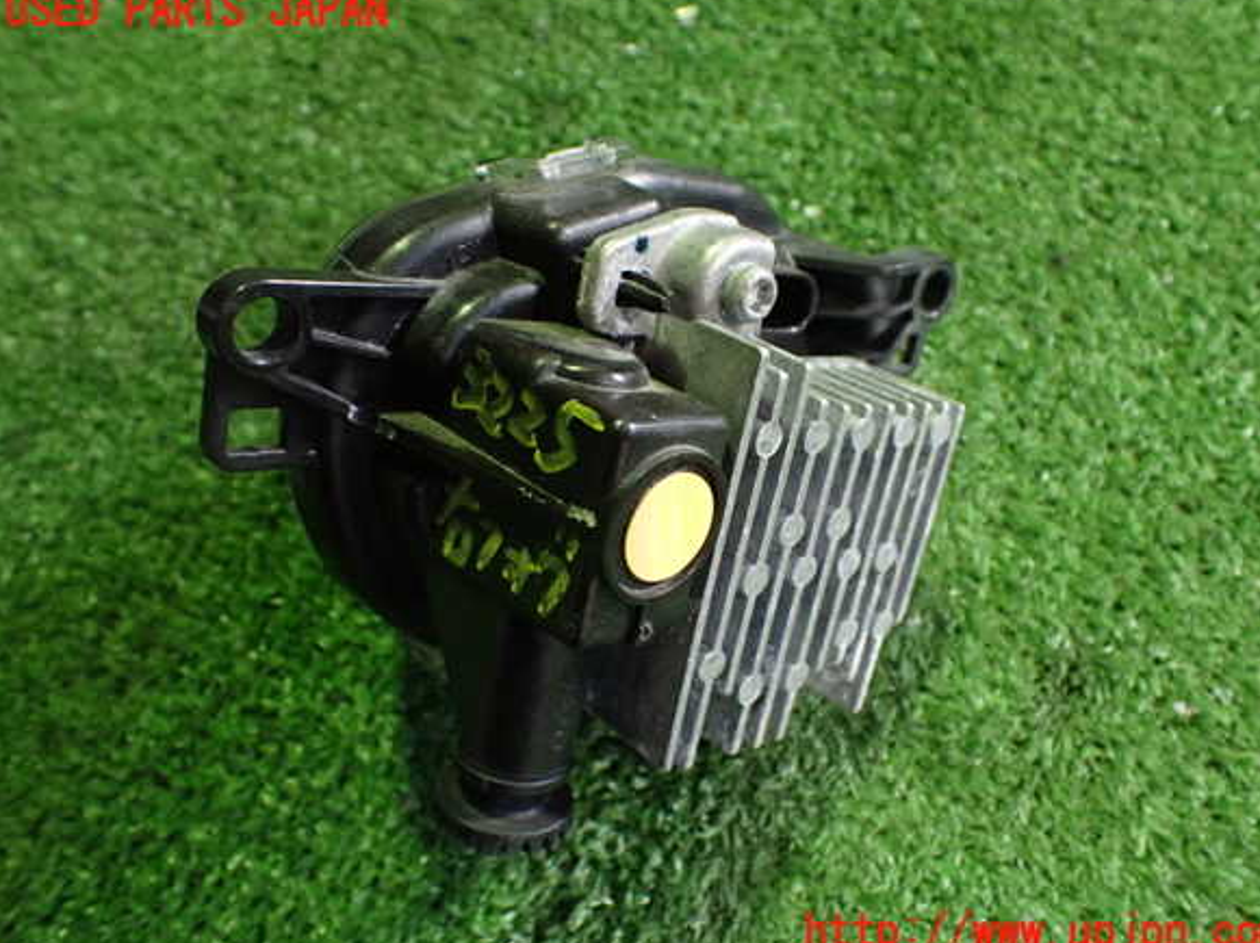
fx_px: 1128
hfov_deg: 58.4
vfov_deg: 45.4
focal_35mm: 31
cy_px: 473
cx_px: 644
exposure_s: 1/50
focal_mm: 5.4
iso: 800
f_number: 2.3
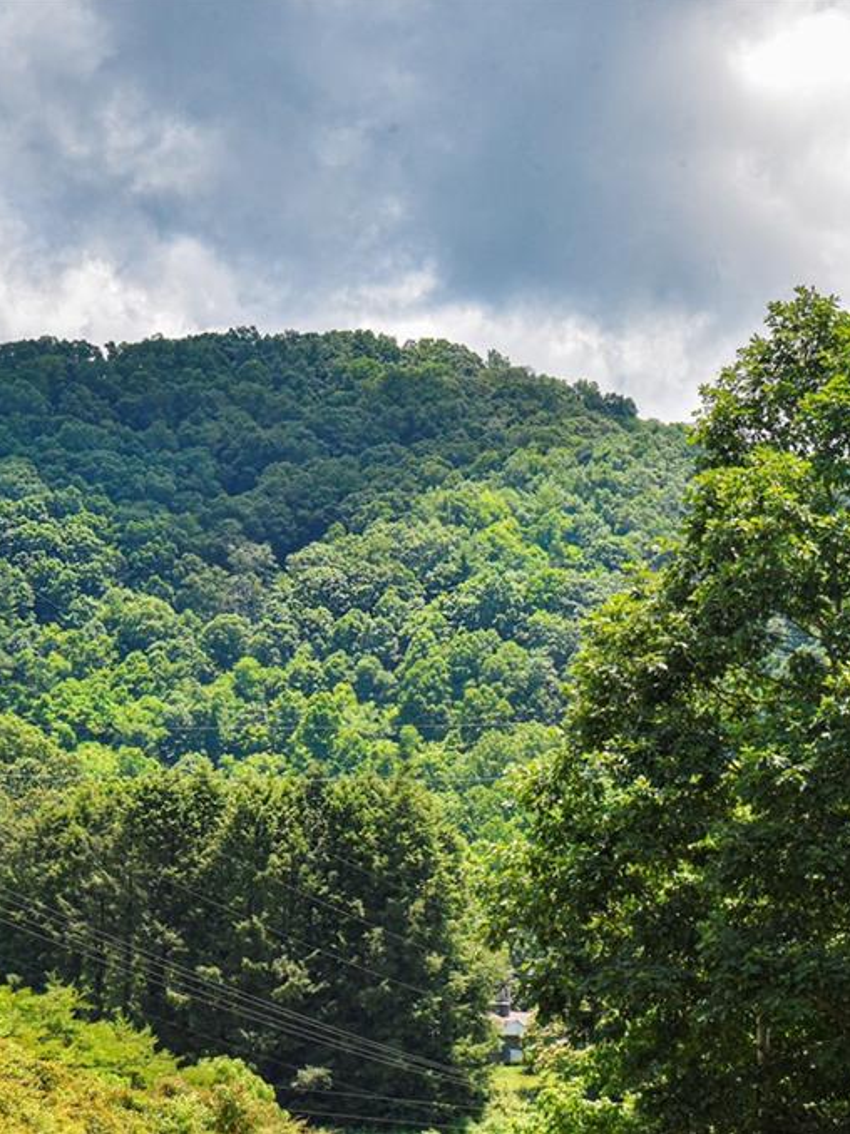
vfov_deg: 18.1
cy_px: 564
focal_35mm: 109
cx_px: 602
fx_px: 3571
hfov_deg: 13.5
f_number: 10
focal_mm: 75
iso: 1600
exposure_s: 1/400
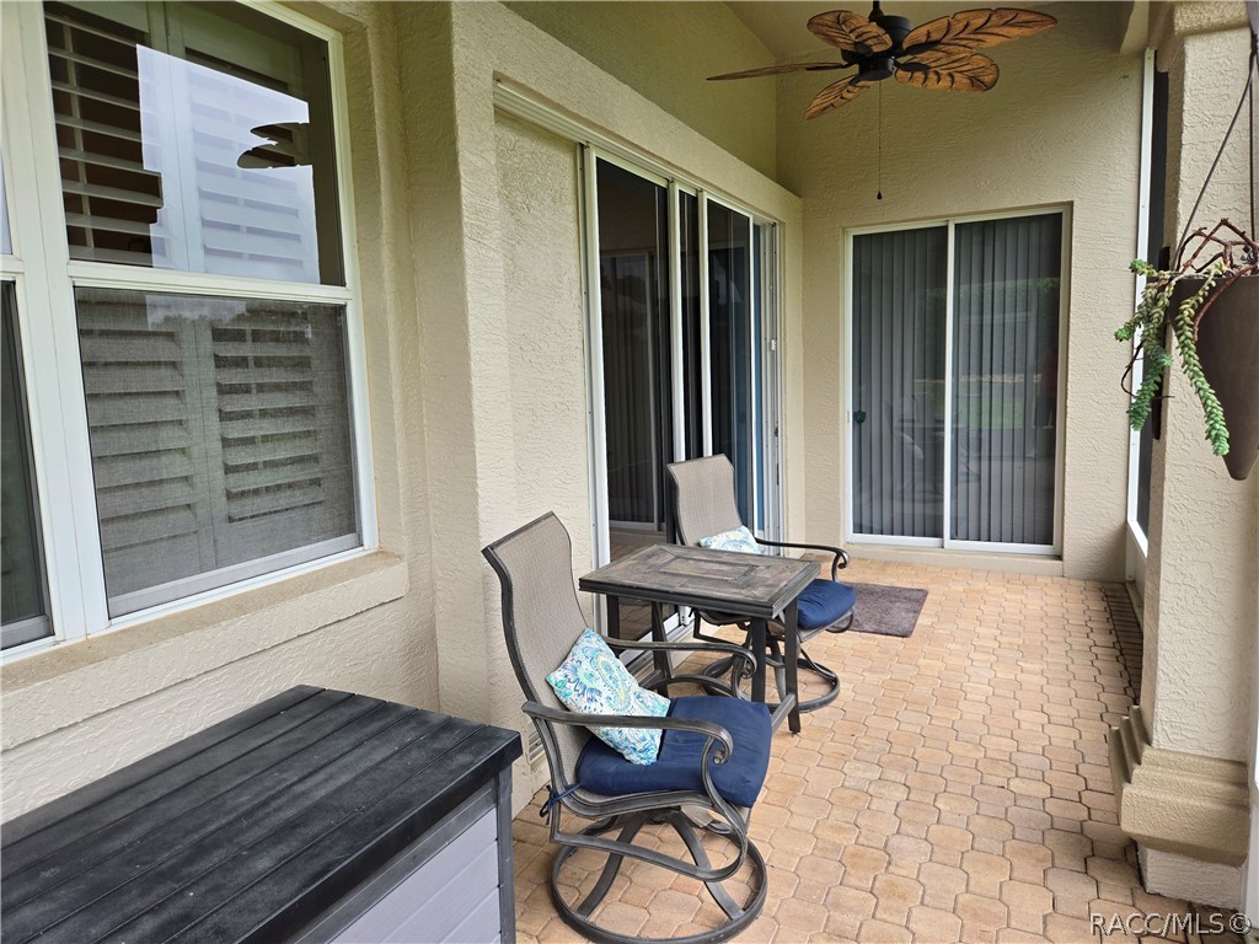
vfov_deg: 58.9
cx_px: 630
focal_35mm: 23
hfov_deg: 73.9
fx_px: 837
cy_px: 472
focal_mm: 5.4
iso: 64
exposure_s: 1/180
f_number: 1.8
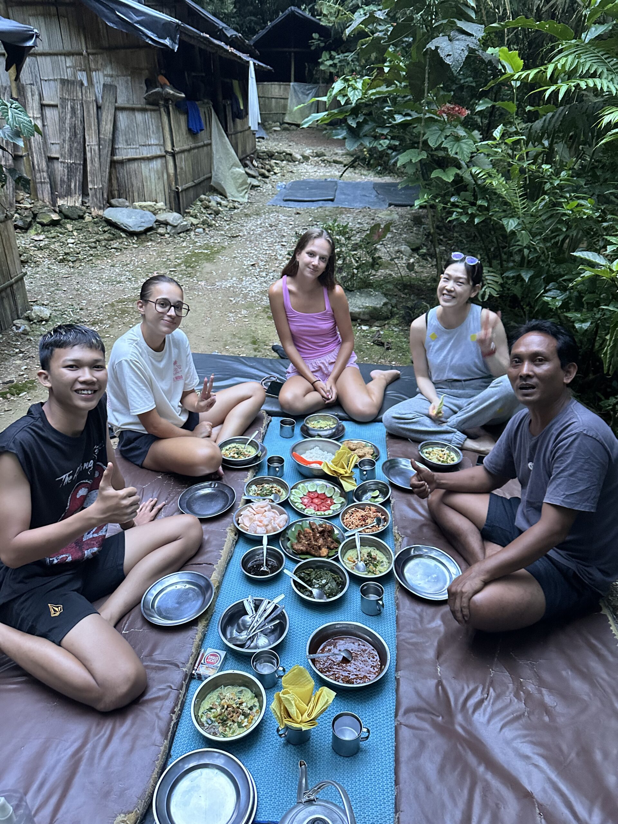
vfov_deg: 71.6
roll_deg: -0.9
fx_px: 571
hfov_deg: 56.8
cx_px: 309
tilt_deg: -26.7
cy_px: 412
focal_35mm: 24
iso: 1000
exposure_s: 1/32
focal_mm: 6.86
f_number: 1.78
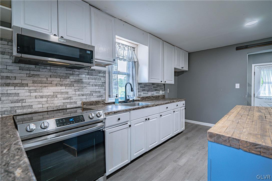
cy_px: 90
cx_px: 136
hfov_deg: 96.7
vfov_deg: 73.7
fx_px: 121
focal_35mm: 16
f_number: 4
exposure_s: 1/640
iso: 800
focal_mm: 16
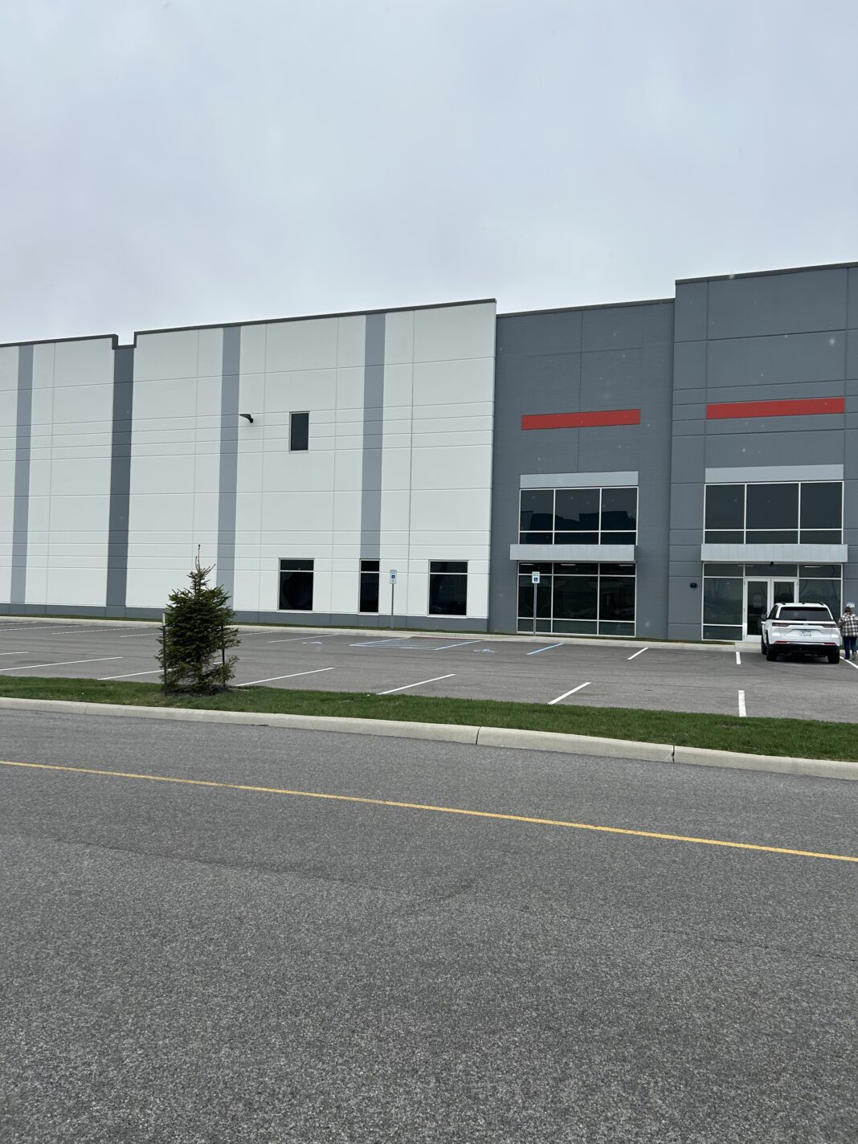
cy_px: 572
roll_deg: -1.8
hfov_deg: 53.1
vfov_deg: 67.3
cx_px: 429
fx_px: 859
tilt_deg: +3.5
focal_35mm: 26
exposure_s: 1/1159
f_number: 1.5
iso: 50
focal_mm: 5.7
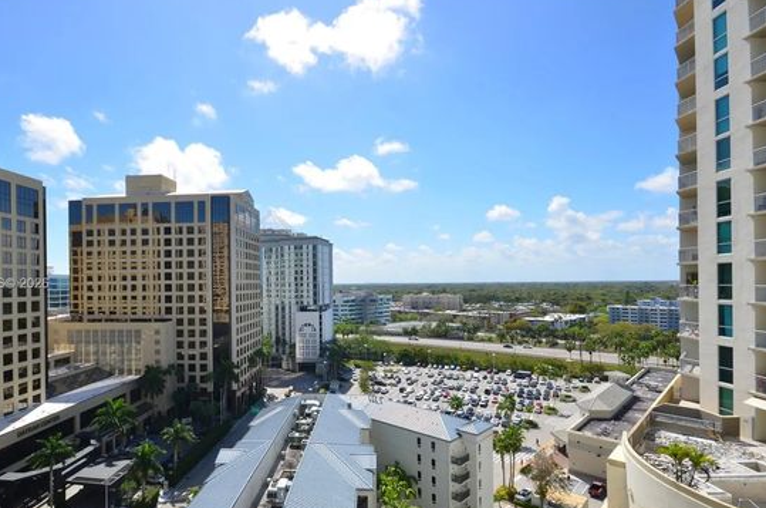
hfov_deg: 84.7
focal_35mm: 20
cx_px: 327
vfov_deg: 62.5
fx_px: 416
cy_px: 285
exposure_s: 1/320
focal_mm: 11
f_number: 10
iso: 200
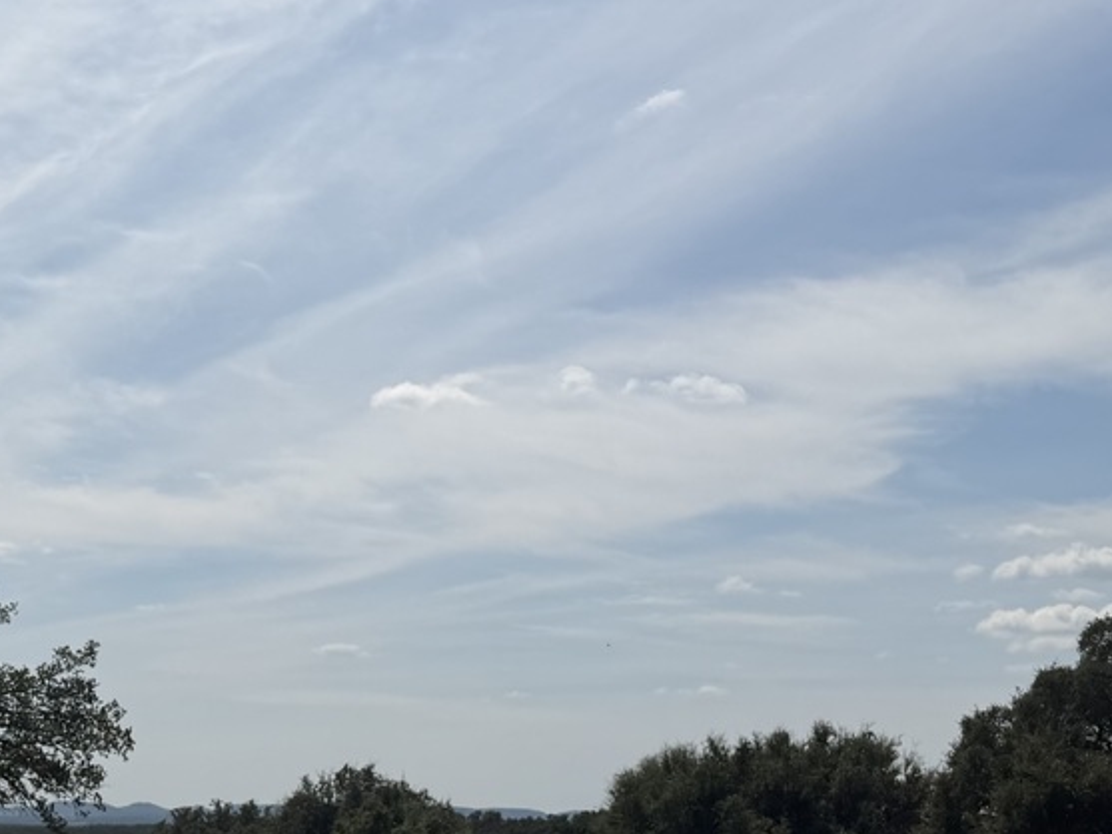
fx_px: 1992
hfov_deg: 30.2
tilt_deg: +5.8
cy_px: 615
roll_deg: -1.1
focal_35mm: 62
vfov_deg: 23.4
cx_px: 168
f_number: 1.78
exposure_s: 1/17544
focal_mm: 6.76
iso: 80
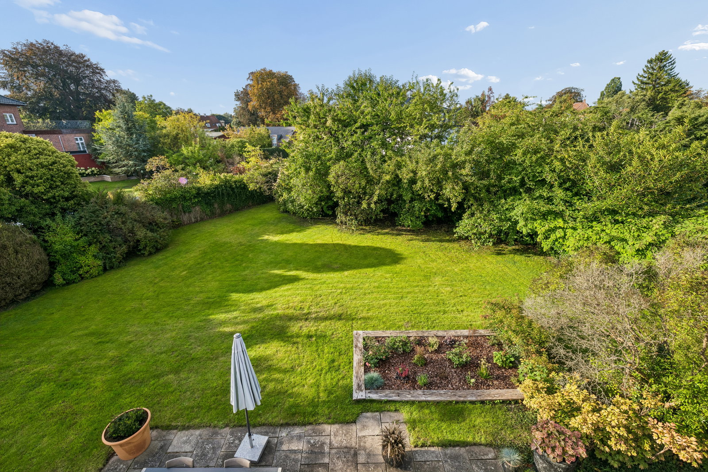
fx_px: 295
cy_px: 236
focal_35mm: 15
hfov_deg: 100.4
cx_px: 354
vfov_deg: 77.3
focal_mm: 15
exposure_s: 1/160
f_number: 11
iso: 160
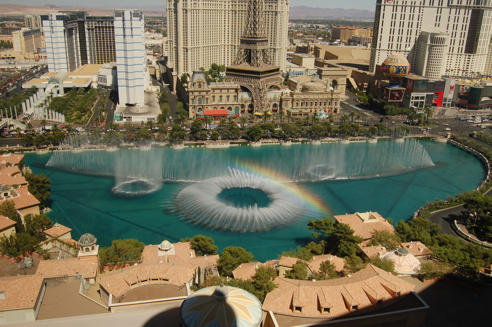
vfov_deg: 43.5
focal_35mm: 30
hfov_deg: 62.0
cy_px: 164
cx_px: 246
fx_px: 410
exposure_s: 1/125
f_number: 5.6
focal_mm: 20
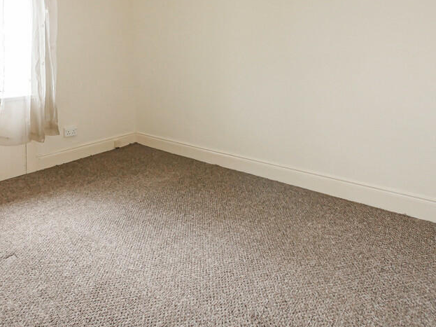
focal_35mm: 23
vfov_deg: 54.6
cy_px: 63
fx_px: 290
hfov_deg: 69.7
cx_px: 117
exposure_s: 1/60
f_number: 4
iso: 500
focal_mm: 7
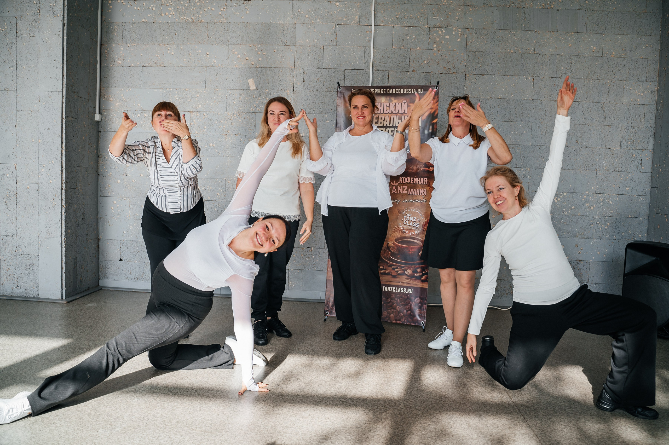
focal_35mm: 29
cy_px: 222
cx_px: 341
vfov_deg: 45.6
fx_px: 529
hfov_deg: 64.6
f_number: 4.5
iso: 200
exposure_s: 1/250
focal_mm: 28
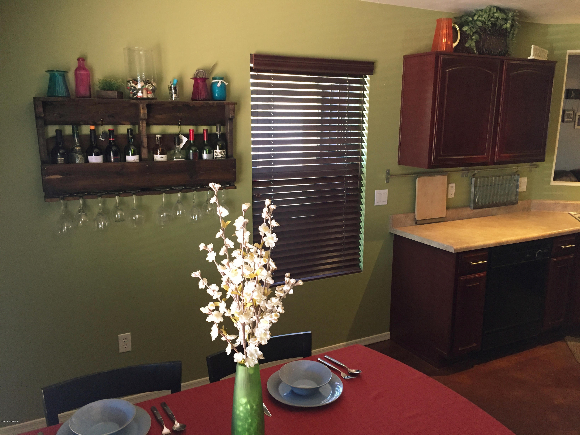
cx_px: 290
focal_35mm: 29
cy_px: 218
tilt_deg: -11.3
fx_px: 486
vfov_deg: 48.2
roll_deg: -0.6
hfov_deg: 61.7
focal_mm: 4.15
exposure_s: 1/30
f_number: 2.2
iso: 200
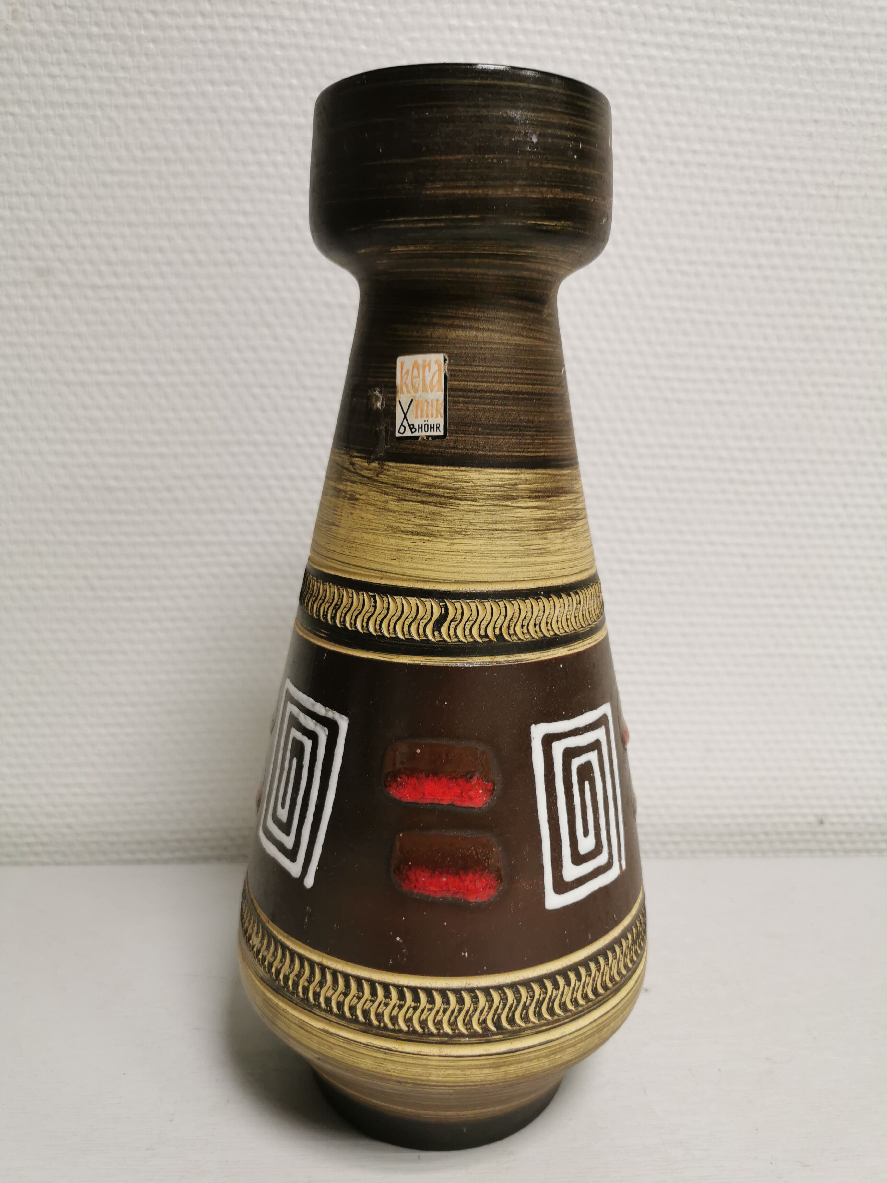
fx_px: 922
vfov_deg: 65.3
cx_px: 444
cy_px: 592
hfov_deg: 51.4
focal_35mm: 27
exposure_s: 1/50
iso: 100
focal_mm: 5.58
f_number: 1.8
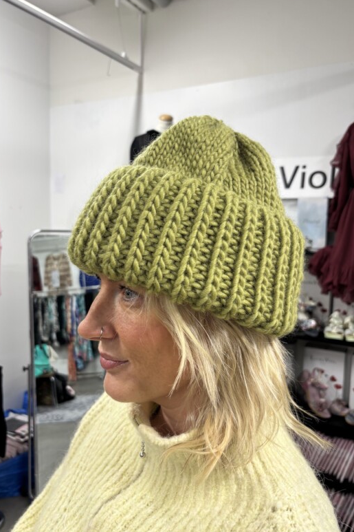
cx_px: 164
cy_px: 265
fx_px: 413
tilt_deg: -6.9
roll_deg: -2.3
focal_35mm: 28
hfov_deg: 46.3
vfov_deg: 65.5
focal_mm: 5.96
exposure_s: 1/50
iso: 80
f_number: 1.6
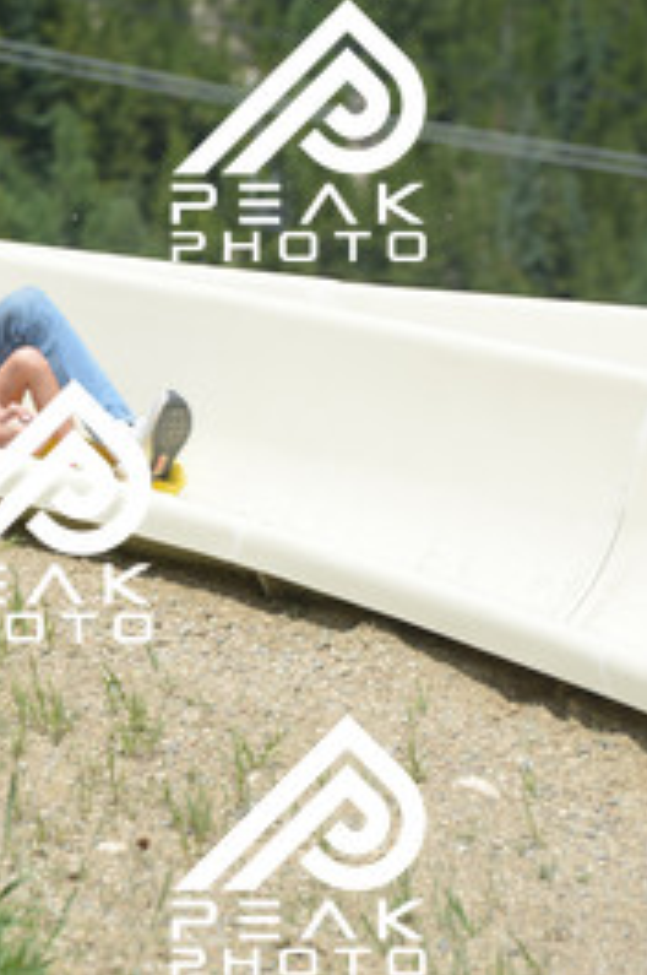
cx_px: 40
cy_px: 488
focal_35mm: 295
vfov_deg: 7.0
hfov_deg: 4.6
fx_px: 7973
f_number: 6.3
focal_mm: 195
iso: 200
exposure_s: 1/640
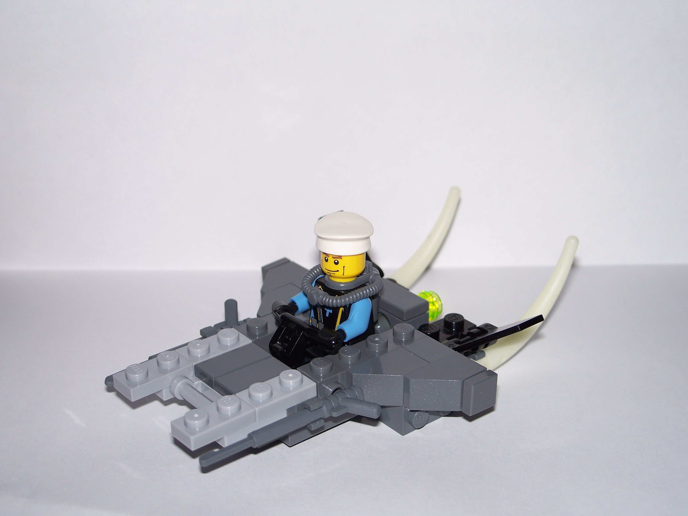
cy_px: 258
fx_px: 1173
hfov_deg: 32.7
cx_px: 344
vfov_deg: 24.8
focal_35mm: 59
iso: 80
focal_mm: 12.6
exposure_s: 1/100
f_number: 3.2
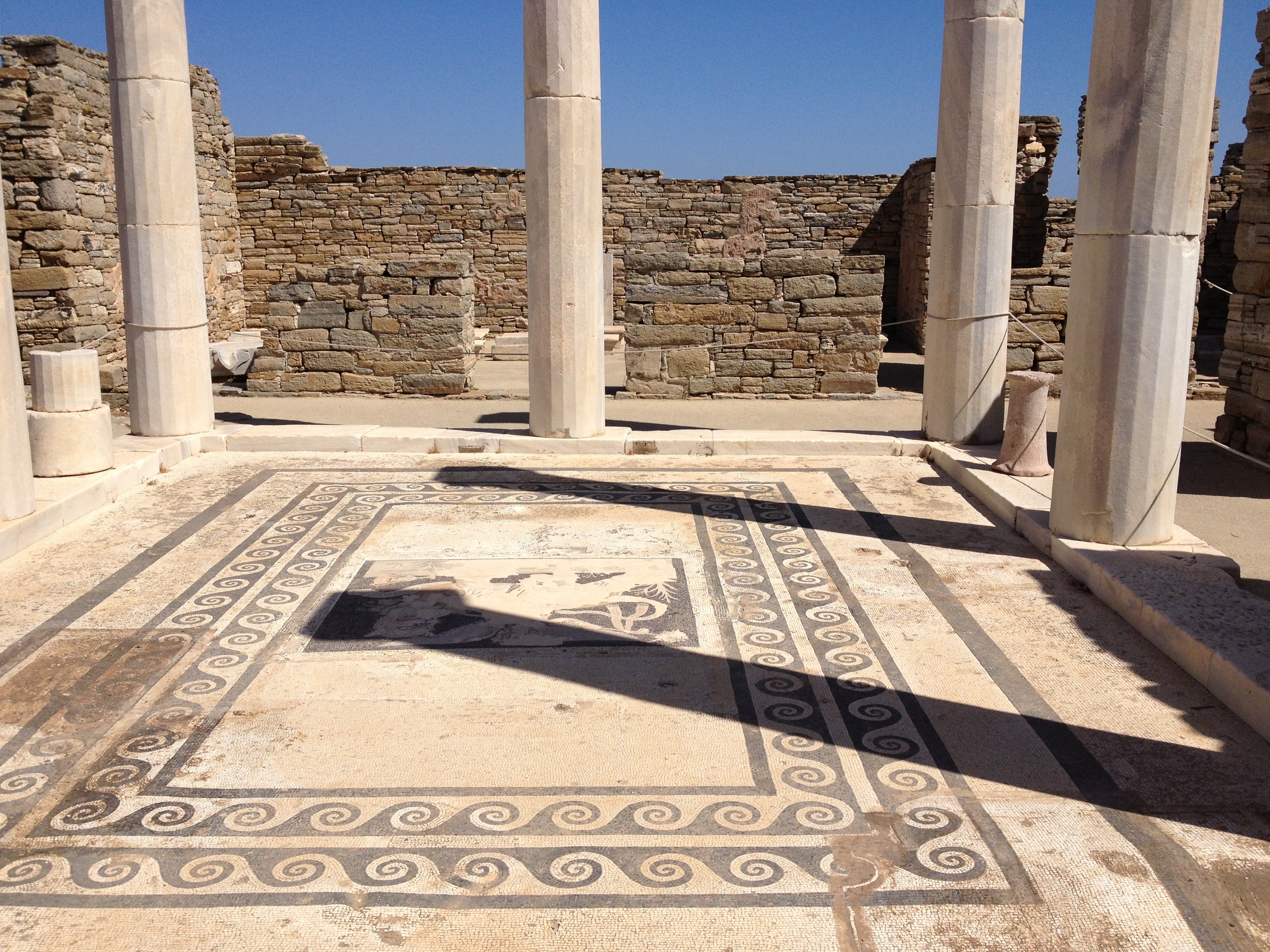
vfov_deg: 40.7
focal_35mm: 35
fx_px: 1284
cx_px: 635
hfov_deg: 52.6
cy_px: 476
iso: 50
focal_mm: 4.28
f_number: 2.4
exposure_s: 1/3460
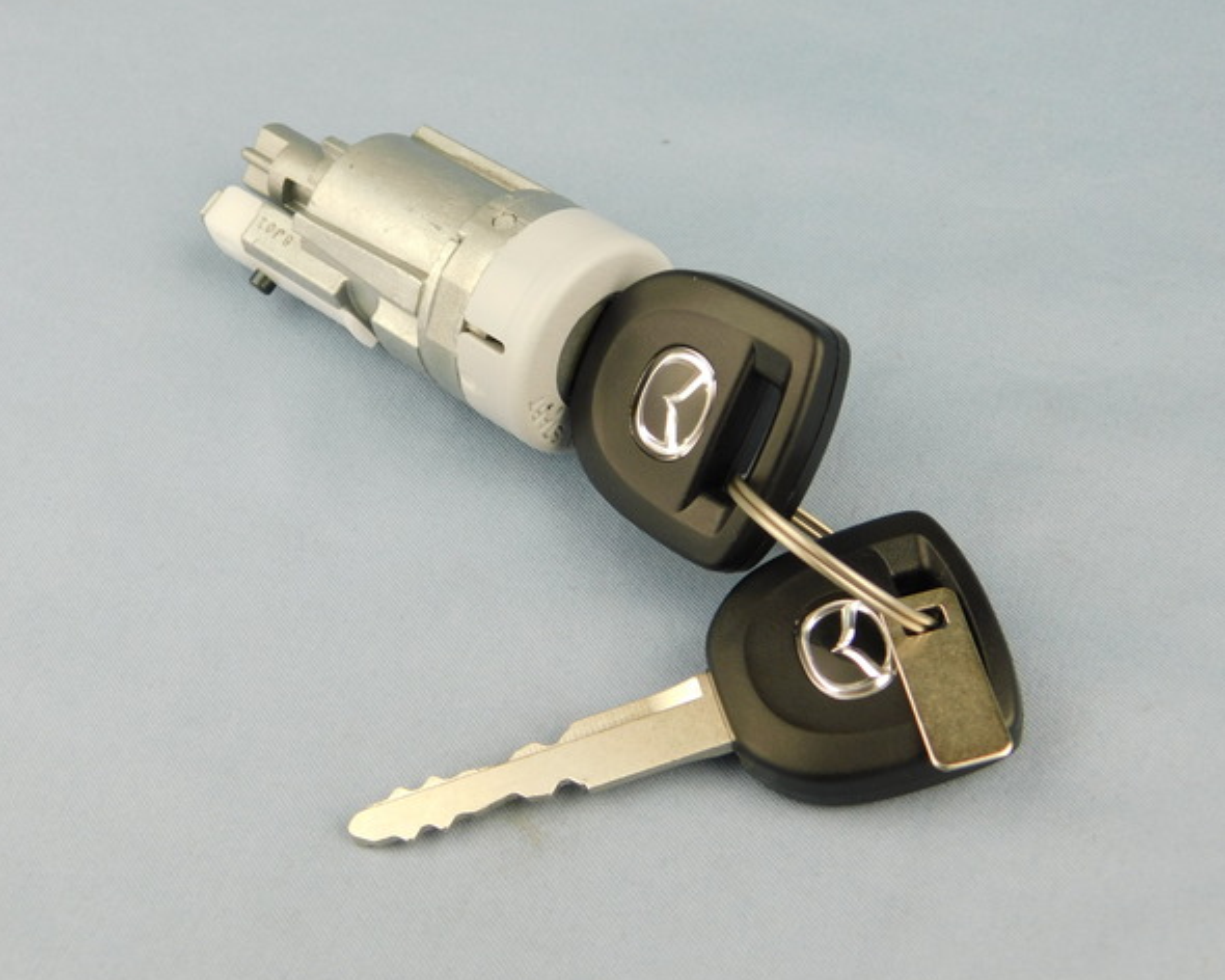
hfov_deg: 34.7
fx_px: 1958
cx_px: 573
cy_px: 492
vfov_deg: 28.1
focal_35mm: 54
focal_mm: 9
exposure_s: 1/100
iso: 125
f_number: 3.8
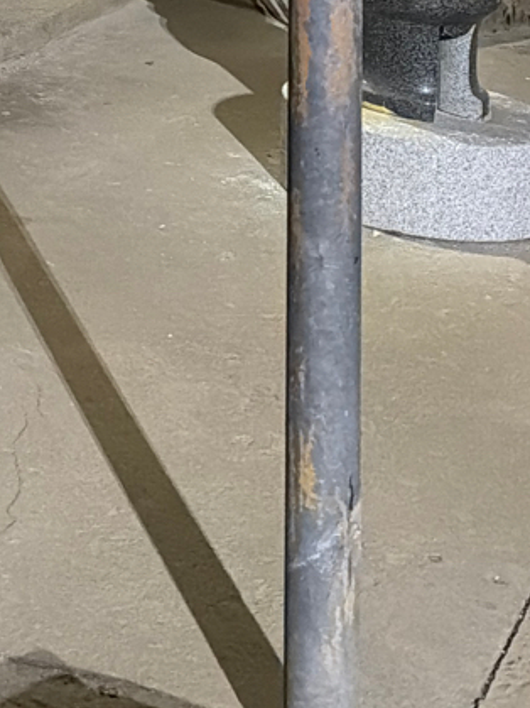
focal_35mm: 86
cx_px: -403
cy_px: -502
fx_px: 1757
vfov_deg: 18.6
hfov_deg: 15.1
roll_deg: -1.0
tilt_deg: +3.3
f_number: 1.78
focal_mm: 6.76
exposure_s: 1/25
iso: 800
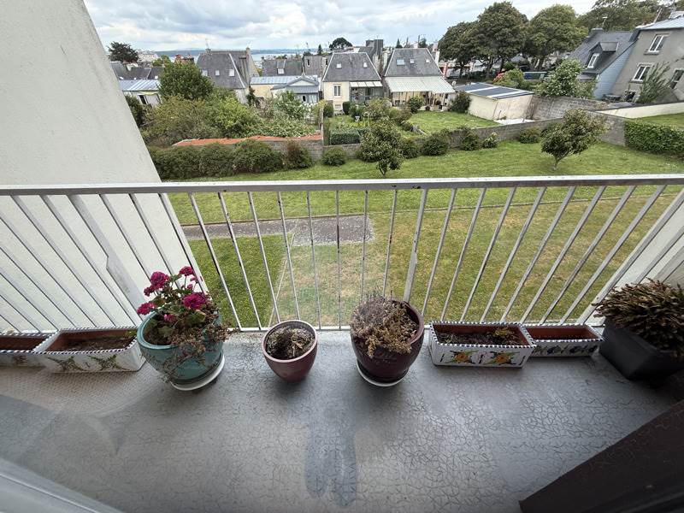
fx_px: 277
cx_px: 342
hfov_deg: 102.1
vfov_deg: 85.7
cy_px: 256
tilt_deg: -38.5
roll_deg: +0.6
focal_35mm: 14
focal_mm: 2.22
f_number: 2.2
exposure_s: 1/234
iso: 50
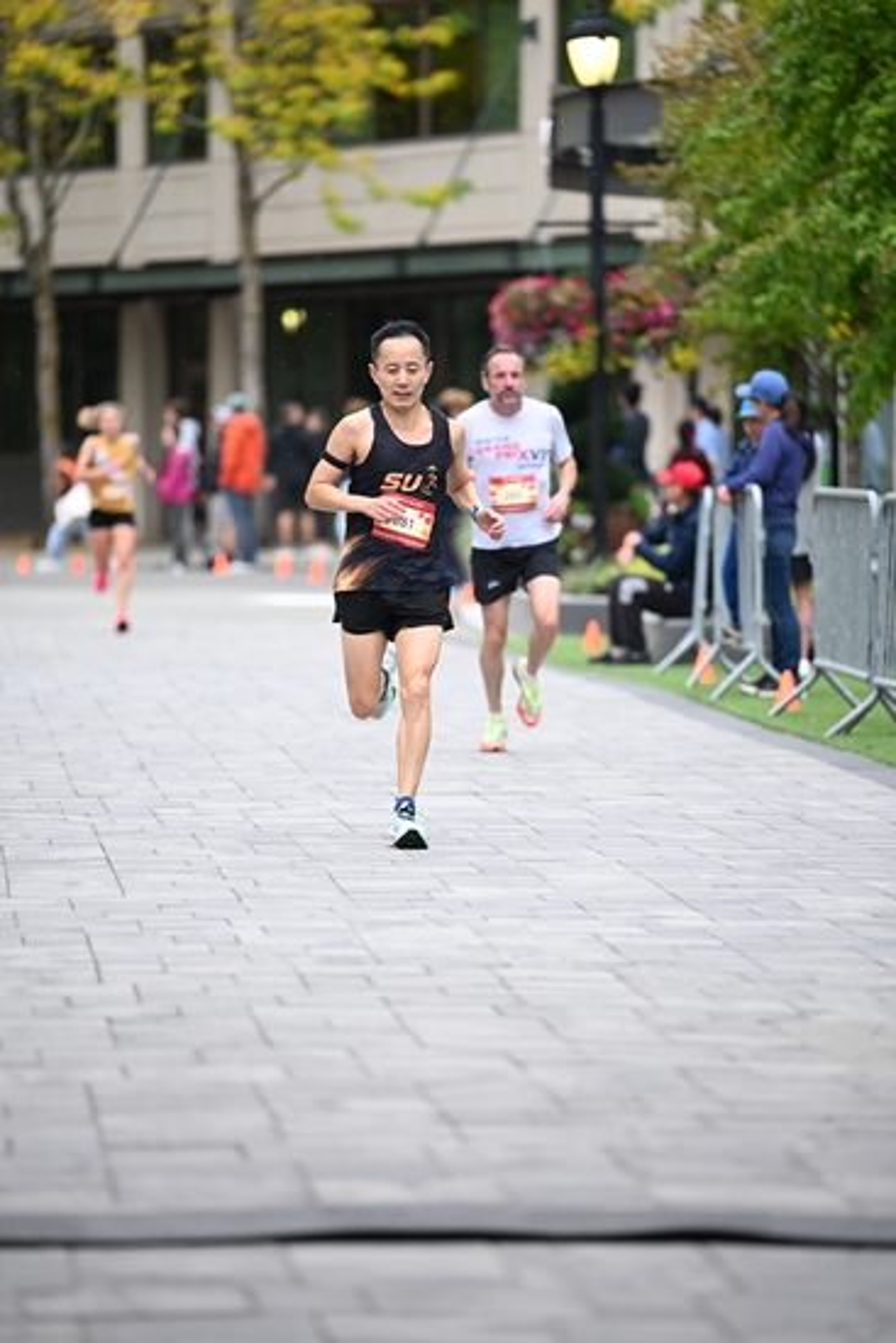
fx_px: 6529
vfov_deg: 11.7
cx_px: 448
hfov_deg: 7.9
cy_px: 672
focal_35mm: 175
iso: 1250
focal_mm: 175
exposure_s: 1/1250
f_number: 2.8
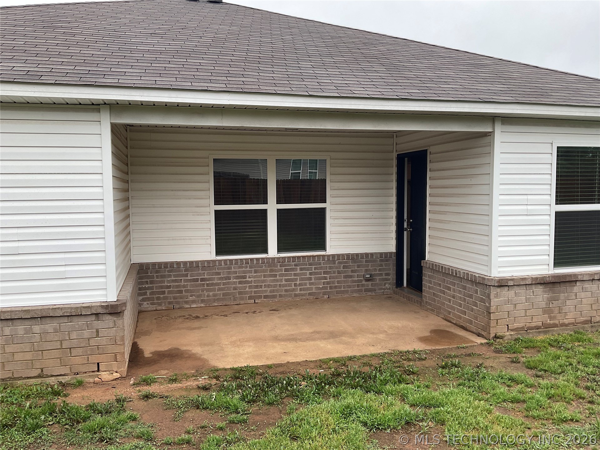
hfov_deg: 61.7
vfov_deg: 48.2
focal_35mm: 29
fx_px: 503
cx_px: 300
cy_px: 225
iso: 16
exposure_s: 1/249
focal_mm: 3
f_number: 1.8
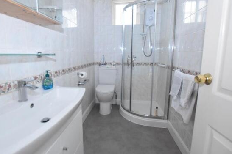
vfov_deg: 67.2
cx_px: 103
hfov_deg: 89.7
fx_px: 116
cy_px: 70
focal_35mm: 18
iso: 5600
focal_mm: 10
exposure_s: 1/125
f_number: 3.5
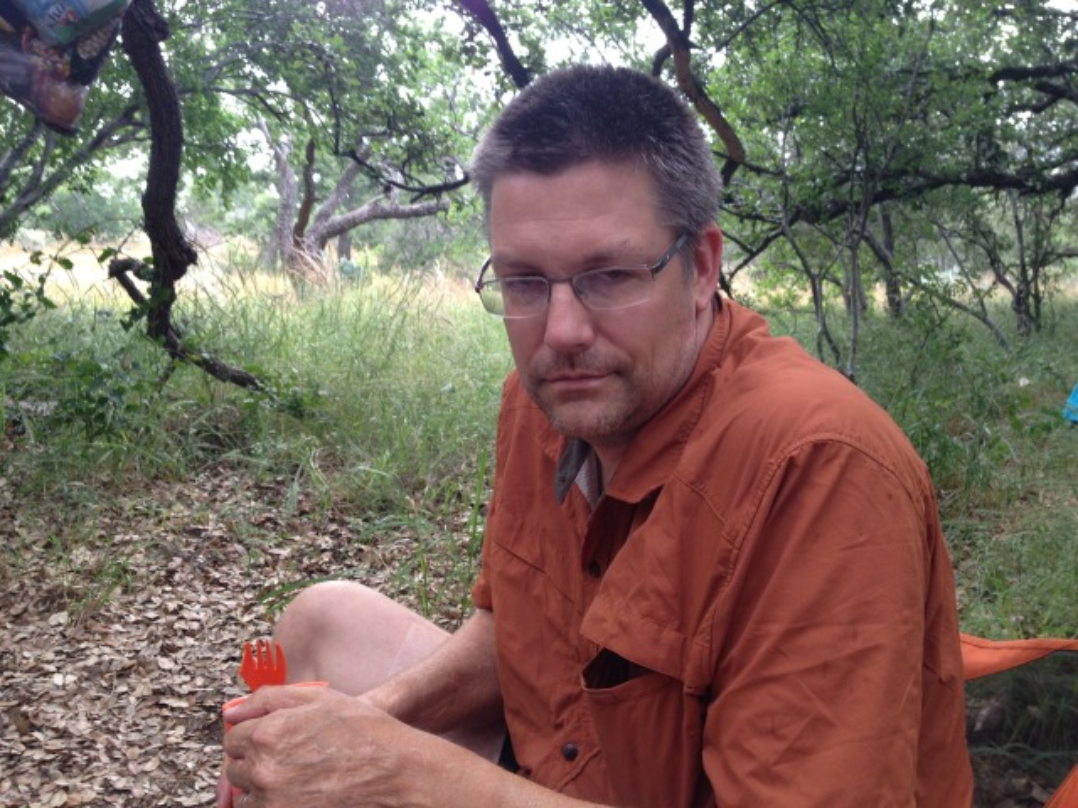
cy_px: 404
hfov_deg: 52.6
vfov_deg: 40.7
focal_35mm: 35
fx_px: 1090
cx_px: 539
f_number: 2.4
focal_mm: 4.28
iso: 50
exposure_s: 1/60
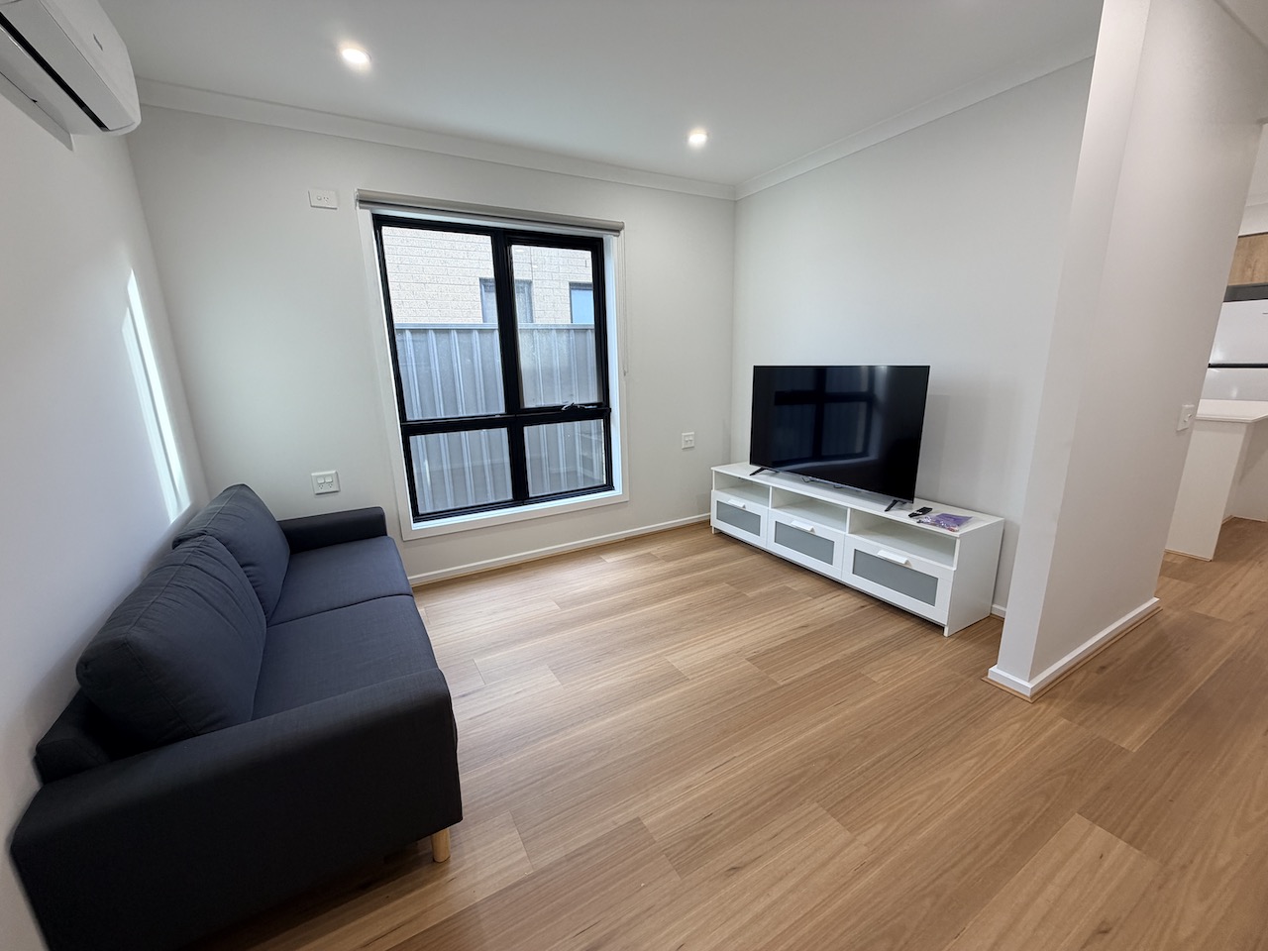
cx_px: 634
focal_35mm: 14
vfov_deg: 85.7
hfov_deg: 102.1
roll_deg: +1.8
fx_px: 513
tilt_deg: -13.2
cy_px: 476
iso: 160
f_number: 2.2
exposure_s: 1/100
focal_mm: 2.22
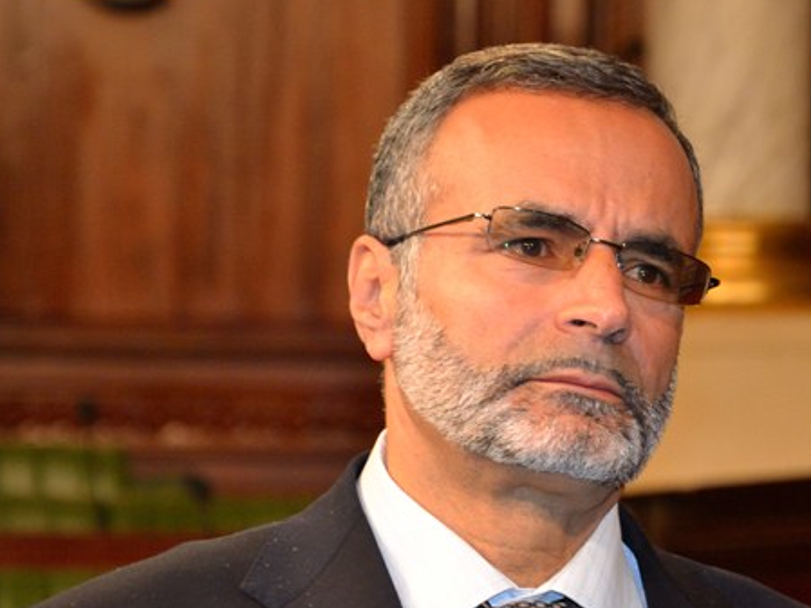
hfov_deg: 10.7
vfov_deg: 8.0
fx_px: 4335
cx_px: 504
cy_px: 367
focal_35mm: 185
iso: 2000
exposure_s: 1/60
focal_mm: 90
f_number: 5.6
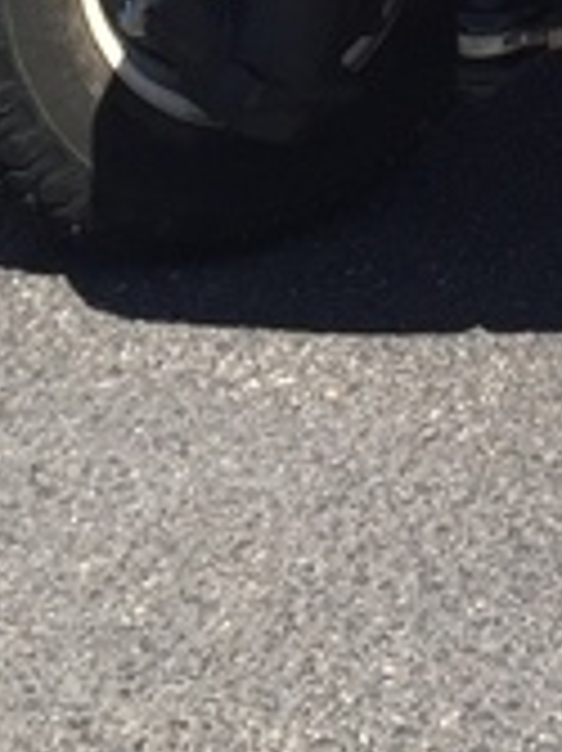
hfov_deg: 10.4
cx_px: 800
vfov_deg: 12.5
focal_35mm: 139
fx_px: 3013
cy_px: -770
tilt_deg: -7.3
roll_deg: -0.1
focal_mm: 4.15
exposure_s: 1/2083
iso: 32
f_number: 2.2
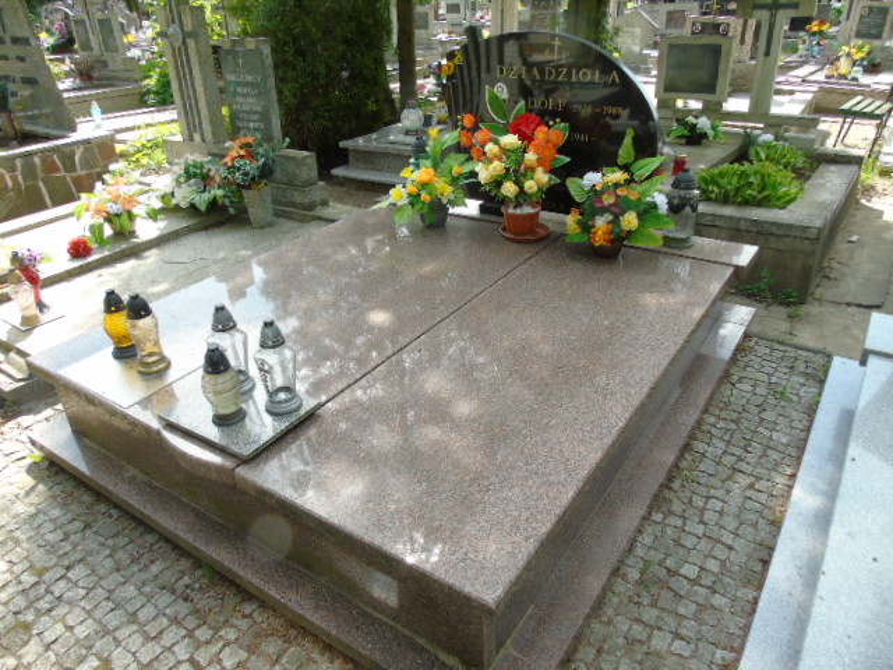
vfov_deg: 54.9
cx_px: 446
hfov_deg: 69.4
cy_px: 335
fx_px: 645
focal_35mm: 25
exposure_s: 1/200
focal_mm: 4.4
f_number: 3.4
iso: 80
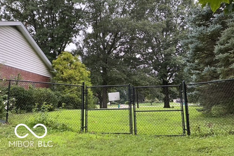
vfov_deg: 42.2
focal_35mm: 31
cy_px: 67
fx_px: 201
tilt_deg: +11.1
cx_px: 118
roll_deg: +1.1
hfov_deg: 60.3
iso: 25
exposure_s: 1/165
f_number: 1.8
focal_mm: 3
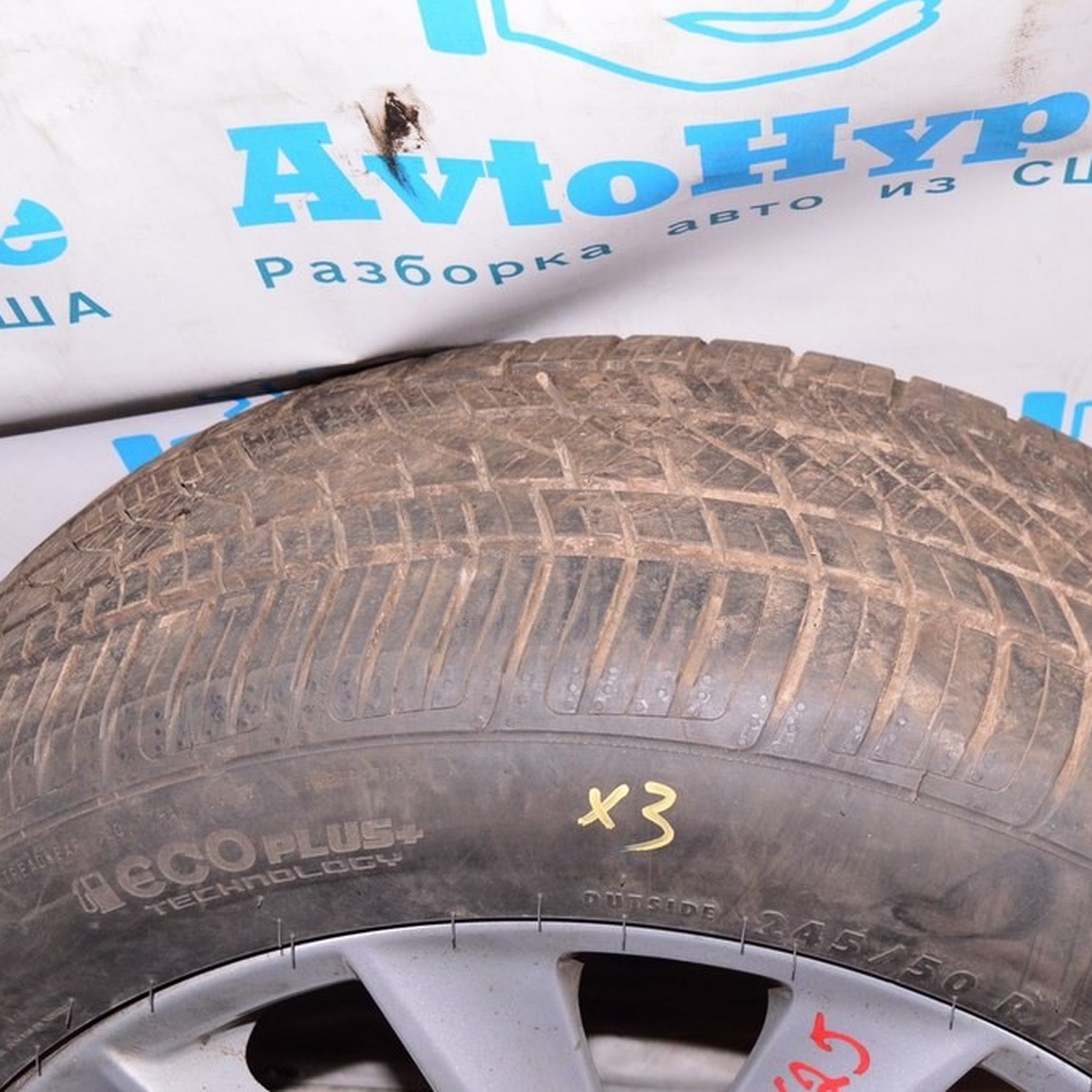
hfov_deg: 28.4
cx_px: 791
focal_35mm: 60
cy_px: 545
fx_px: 2129
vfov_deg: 28.8
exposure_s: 1/200
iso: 1600
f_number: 8
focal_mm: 31
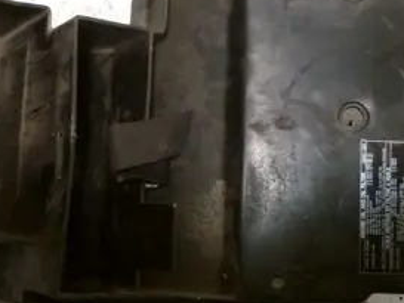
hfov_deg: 33.2
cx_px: 181
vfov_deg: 25.2
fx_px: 677
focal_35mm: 58
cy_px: 114
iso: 250
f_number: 2.8
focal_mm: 5.5
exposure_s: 1/30
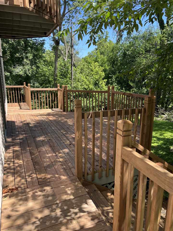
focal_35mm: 26
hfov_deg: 53.1
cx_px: 86
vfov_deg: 67.3
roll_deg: +0.5
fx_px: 173
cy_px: 116
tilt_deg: -11.4
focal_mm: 5.1
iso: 50
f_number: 1.6
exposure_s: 1/742
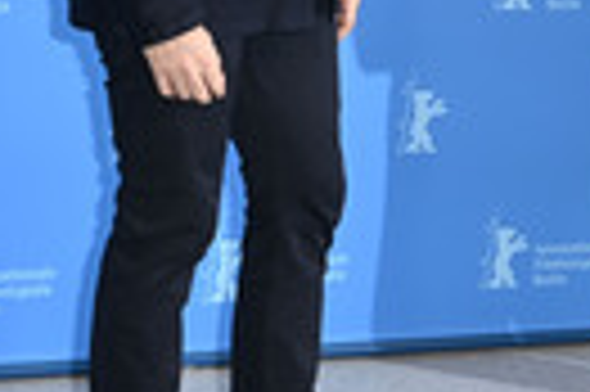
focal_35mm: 124
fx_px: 2030
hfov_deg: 16.3
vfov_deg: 10.9
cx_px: 520
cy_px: -59
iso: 800
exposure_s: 1/200
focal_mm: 36
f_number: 5.6
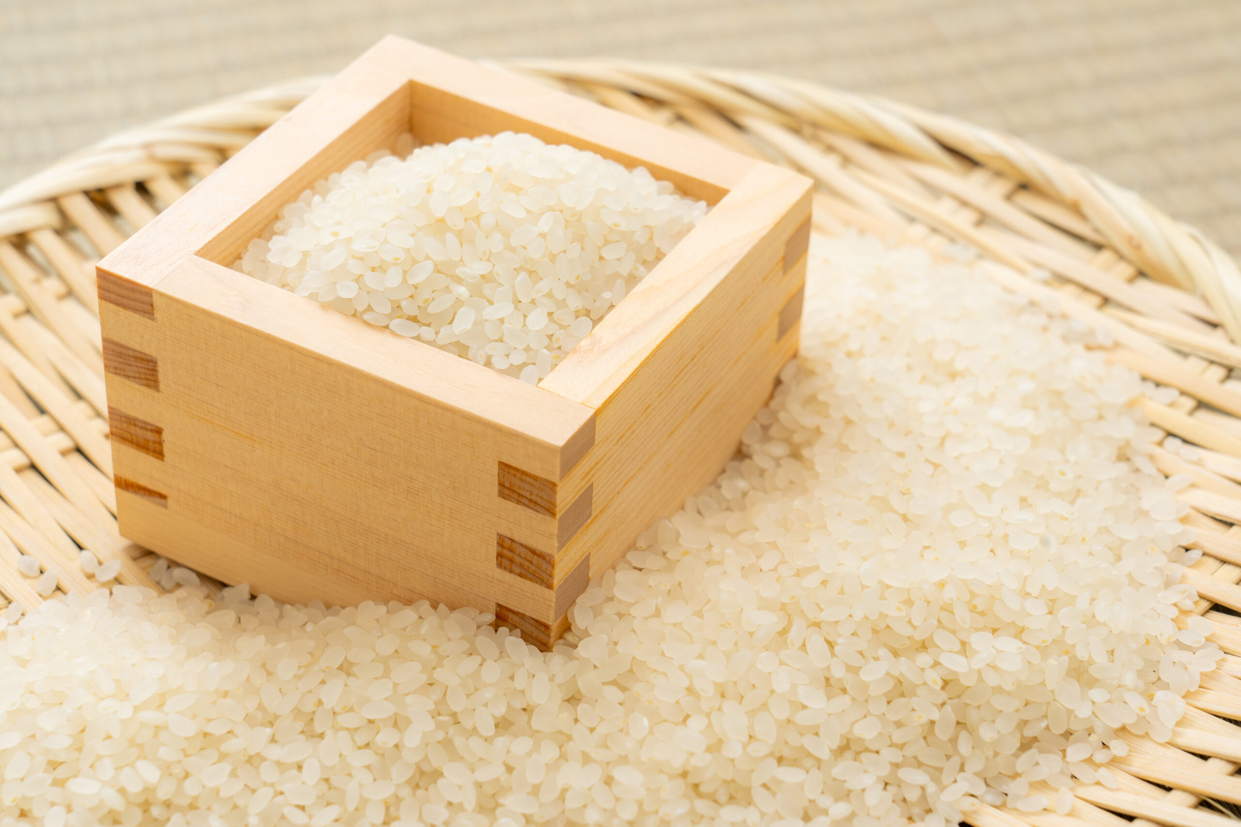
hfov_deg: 24.2
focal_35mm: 84
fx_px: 2896
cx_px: 620
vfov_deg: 16.3
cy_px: 414
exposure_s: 1/60
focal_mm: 84
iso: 320
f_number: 10
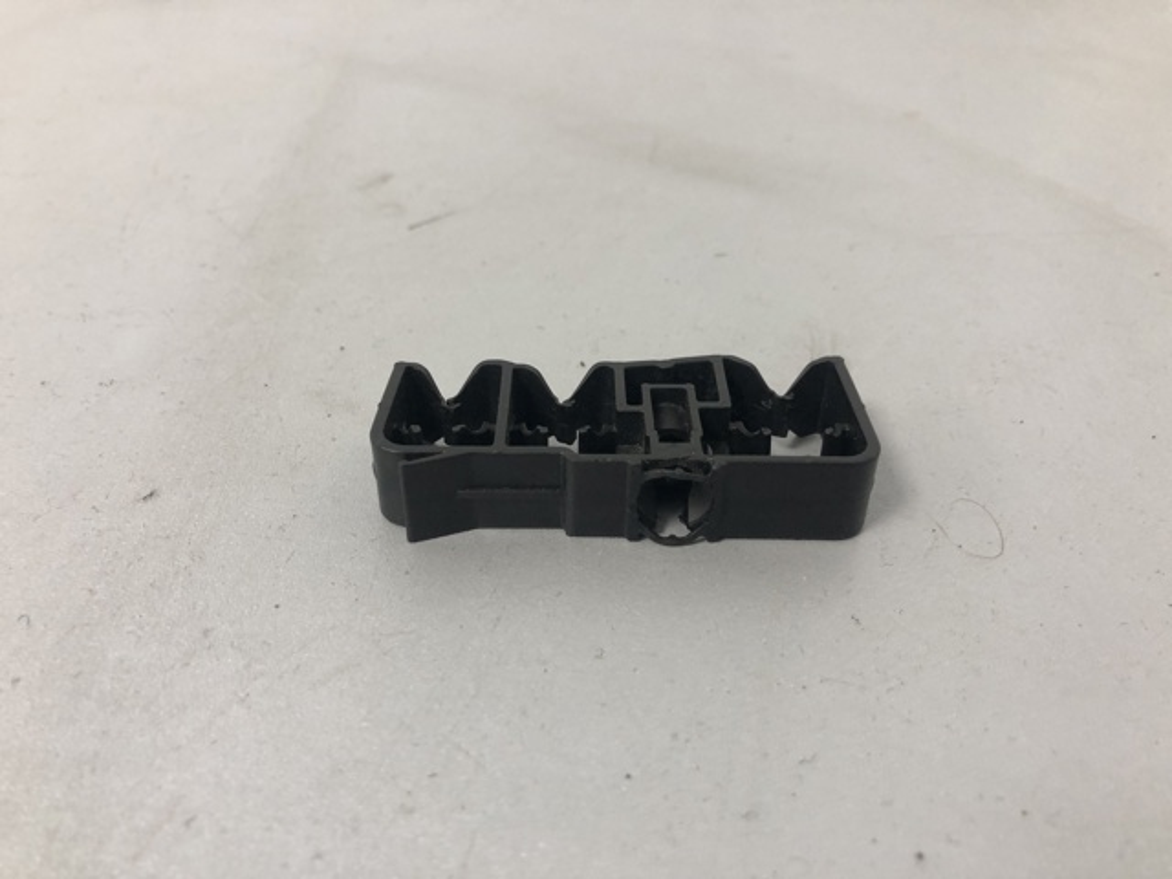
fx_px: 948
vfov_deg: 49.7
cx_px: 586
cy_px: 440
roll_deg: +0.9
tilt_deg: -37.5
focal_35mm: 28
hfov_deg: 63.4
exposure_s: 1/25
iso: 32
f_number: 1.8
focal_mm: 4
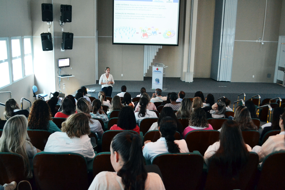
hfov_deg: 55.8
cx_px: 146
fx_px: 269
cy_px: 92
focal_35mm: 34
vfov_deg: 38.9
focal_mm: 22
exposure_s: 1/60
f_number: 4
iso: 2200
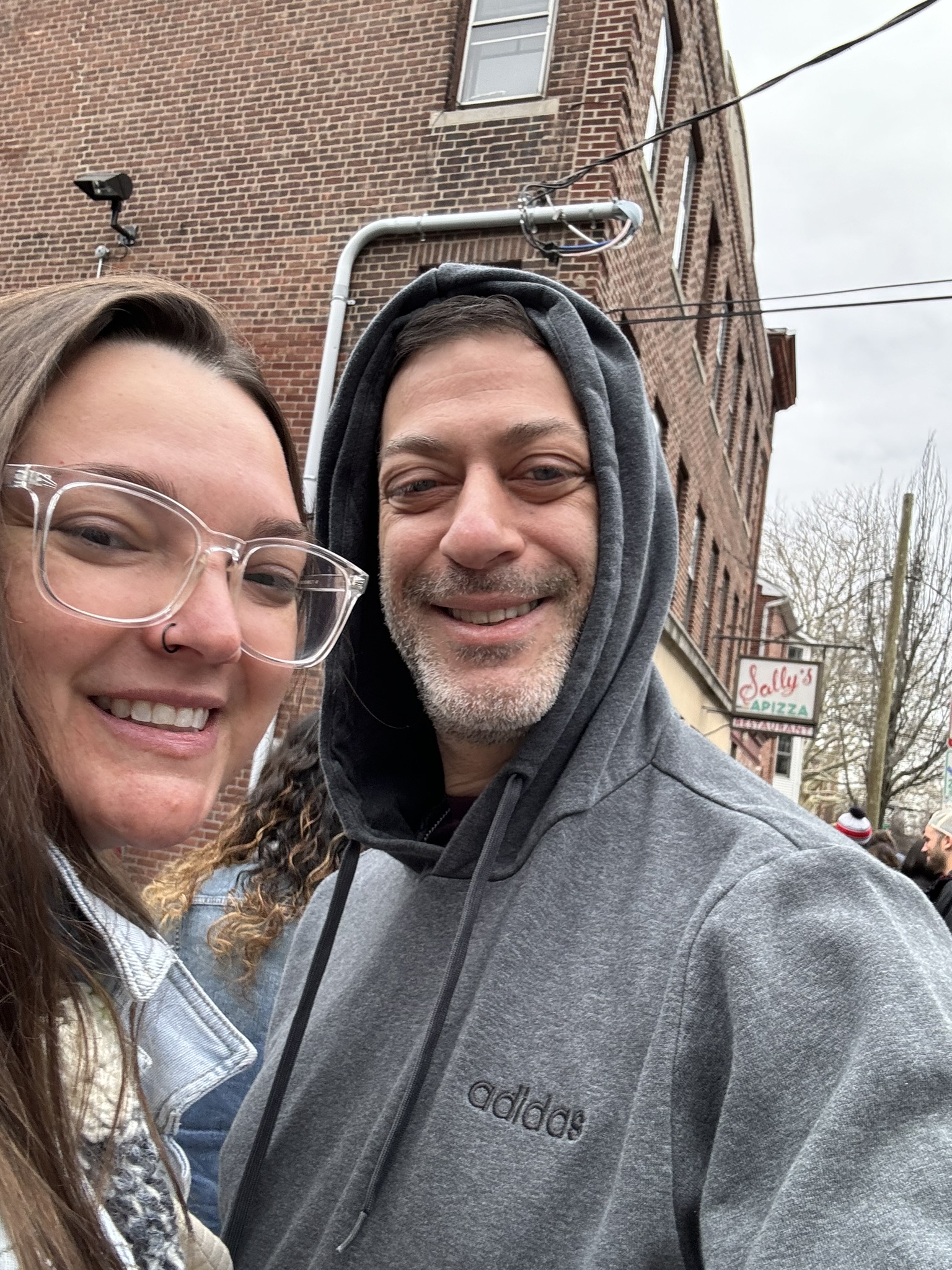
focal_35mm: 30
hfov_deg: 46.8
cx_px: 476
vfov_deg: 60.0
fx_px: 1100
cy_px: 635
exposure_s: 1/121
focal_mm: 2.69
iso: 50
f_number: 1.9
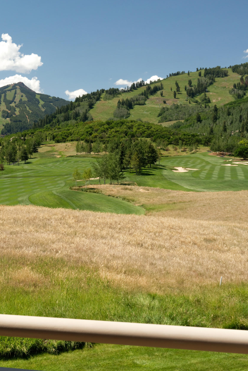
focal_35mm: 54
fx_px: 558
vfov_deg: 36.8
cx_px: 26
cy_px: 168
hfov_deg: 24.4
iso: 200
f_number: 9
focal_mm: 31
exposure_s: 1/125
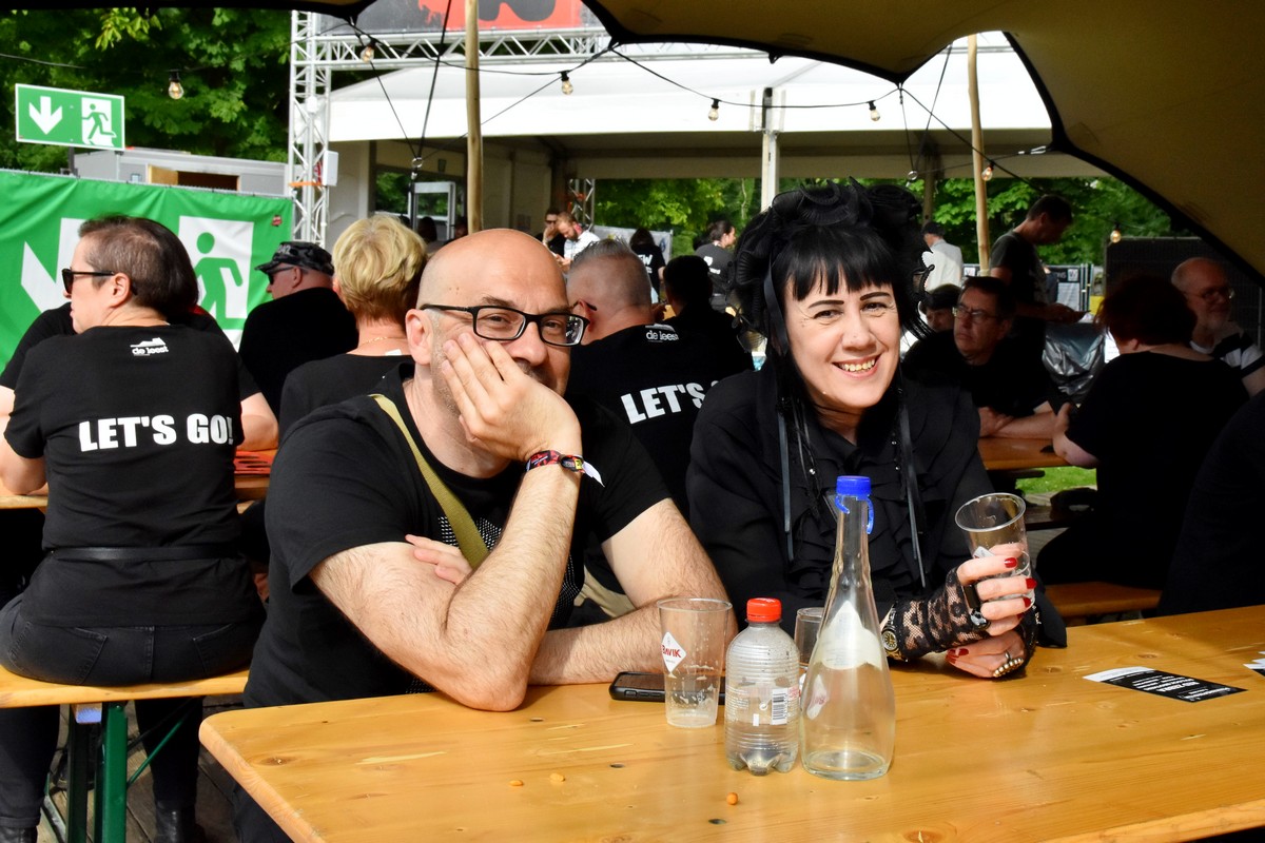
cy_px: 422
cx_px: 632
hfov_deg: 49.6
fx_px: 1370
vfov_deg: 34.2
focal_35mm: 39
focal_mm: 26
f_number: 9
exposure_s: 1/1000
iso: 1250
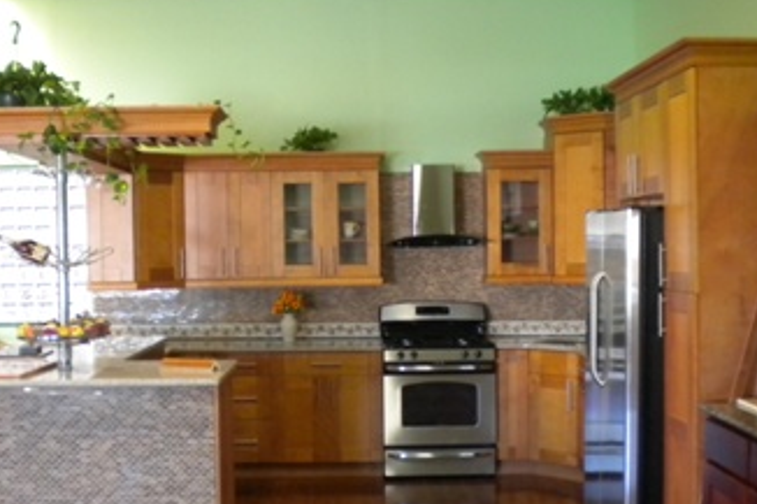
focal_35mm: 50
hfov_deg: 39.6
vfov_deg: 27.0
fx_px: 1051
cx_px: 372
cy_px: 262
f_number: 3.1
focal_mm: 6.3
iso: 400
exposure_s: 1/30.2
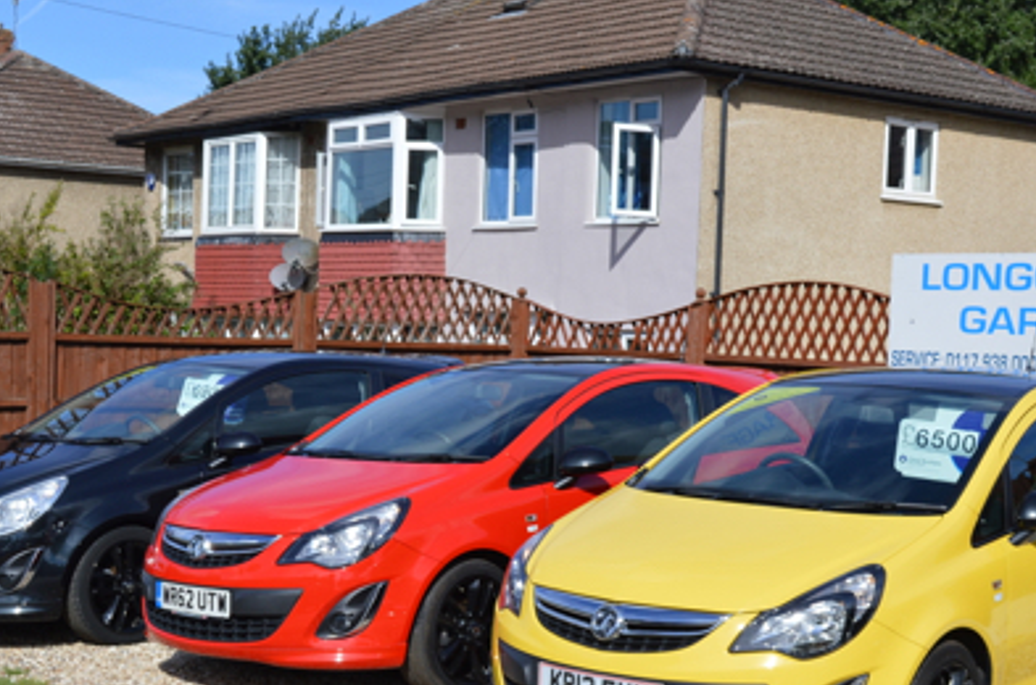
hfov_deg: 32.6
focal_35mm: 62
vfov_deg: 21.7
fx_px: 1773
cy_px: 489
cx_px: 551
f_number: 9
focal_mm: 27
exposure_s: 1/320
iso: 100
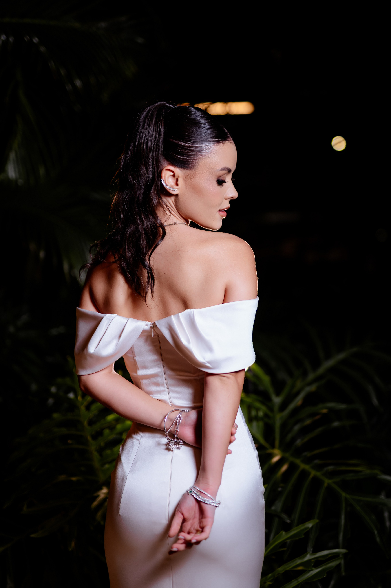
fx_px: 816
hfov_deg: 27.0
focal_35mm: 50
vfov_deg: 39.6
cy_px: 294
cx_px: 196
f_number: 1.4
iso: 160
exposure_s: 1/160
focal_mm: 50
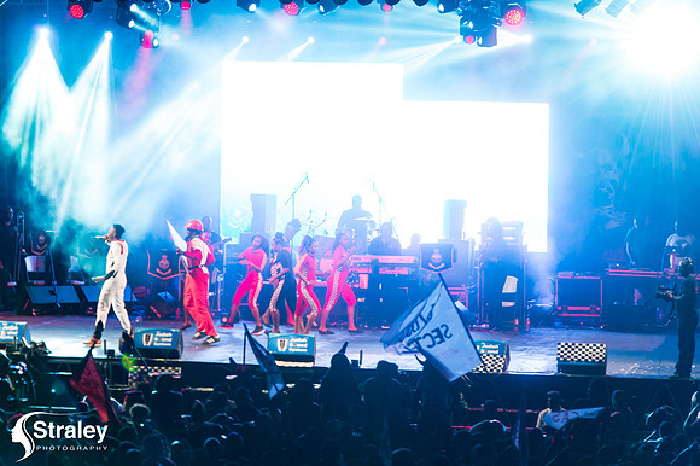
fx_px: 3595
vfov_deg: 7.4
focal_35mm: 185
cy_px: 233
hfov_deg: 11.1
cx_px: 350
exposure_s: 1/200
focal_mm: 185
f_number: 5.6
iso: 3200
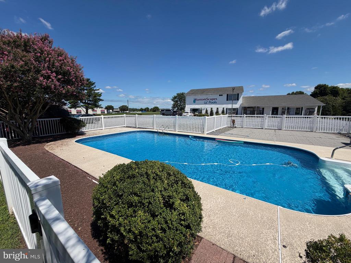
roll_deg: +0.5
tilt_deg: -7.6
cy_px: 132
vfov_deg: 85.7
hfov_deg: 102.1
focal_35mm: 14
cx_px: 176
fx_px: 142
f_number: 2.2
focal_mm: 2.22
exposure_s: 1/1285
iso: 20
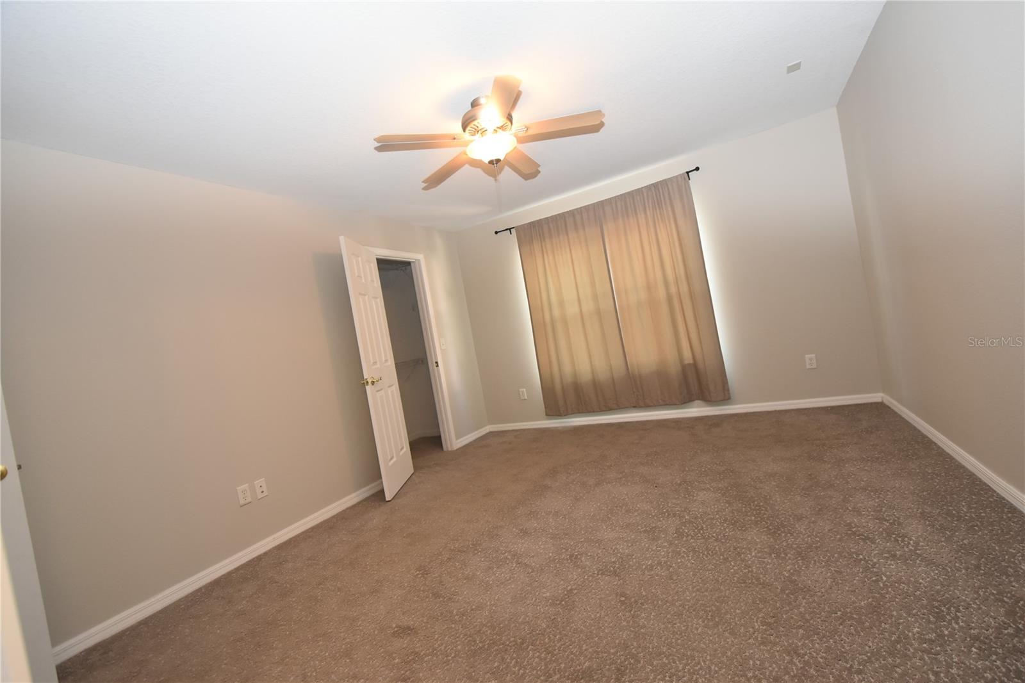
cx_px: 512
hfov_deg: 100.4
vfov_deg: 77.3
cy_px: 342
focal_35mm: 15
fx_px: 427
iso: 800
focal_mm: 10
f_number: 4
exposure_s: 1/60
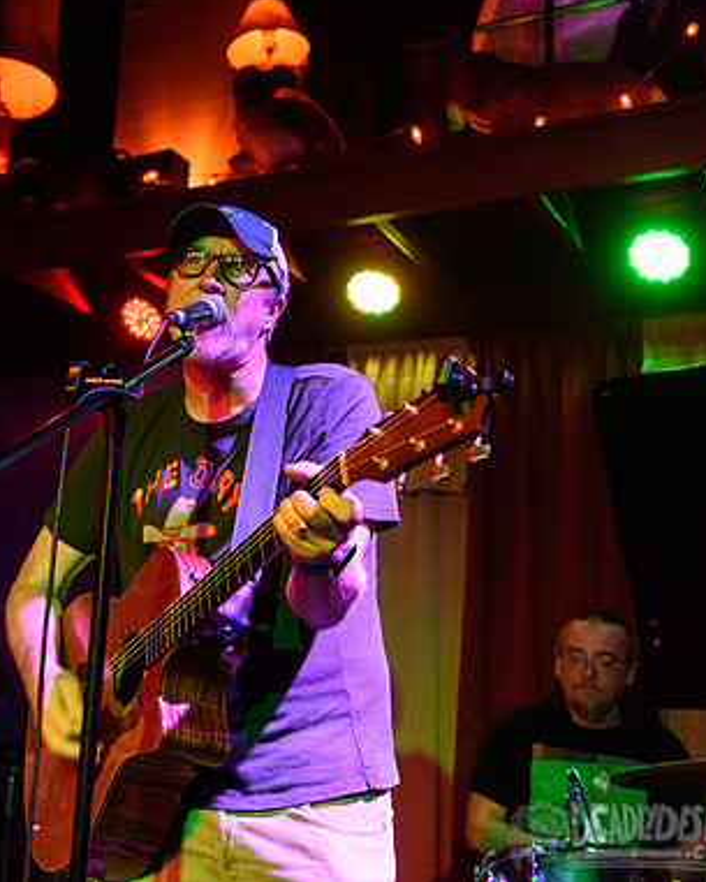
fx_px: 1305
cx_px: 111
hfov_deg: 29.4
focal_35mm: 50
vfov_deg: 37.3
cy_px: 436
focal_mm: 35
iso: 3200
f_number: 3.2
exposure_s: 1/80
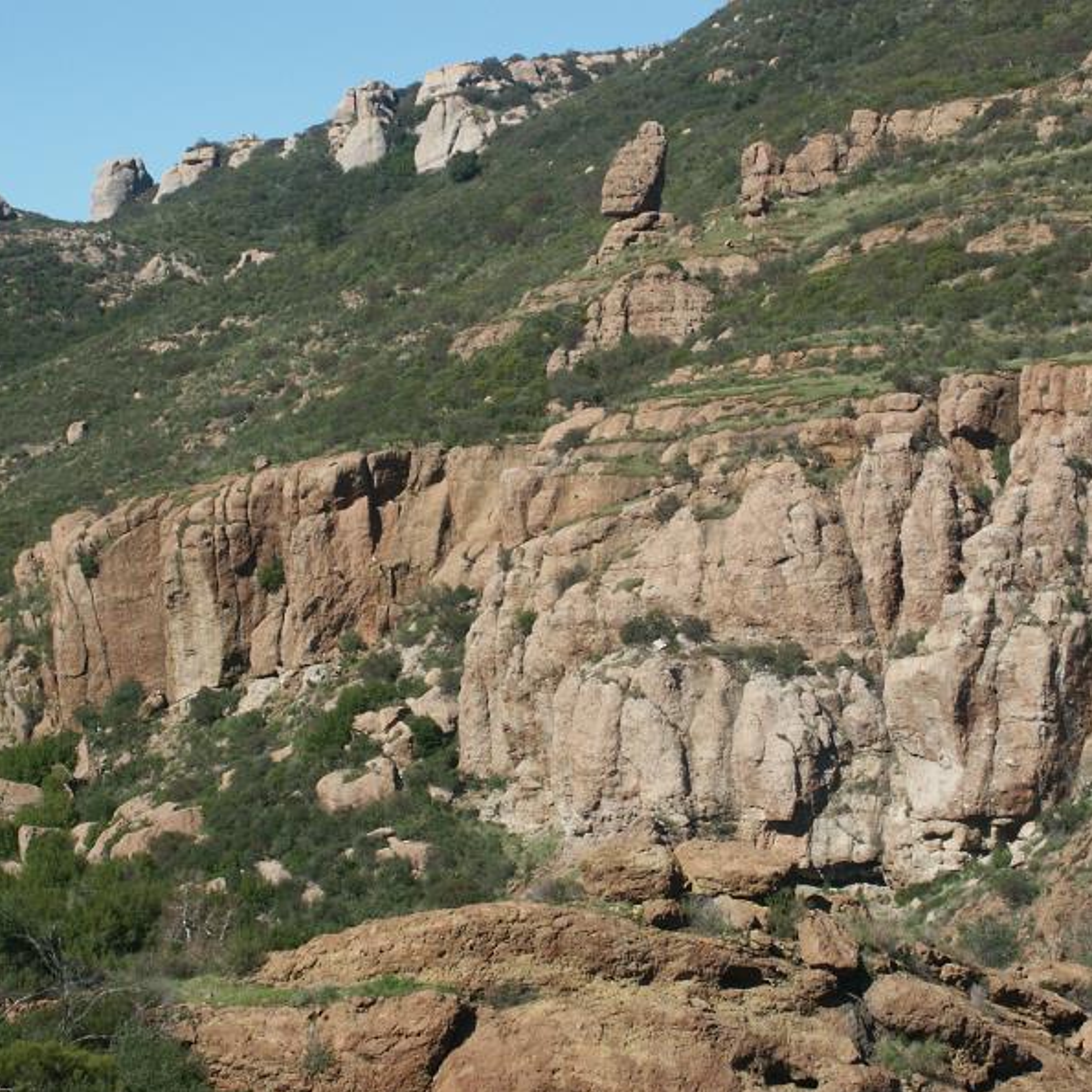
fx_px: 3819
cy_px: 549
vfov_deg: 16.3
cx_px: 514
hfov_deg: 16.3
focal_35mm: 107
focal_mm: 22.34
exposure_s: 1/500
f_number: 6.7
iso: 100
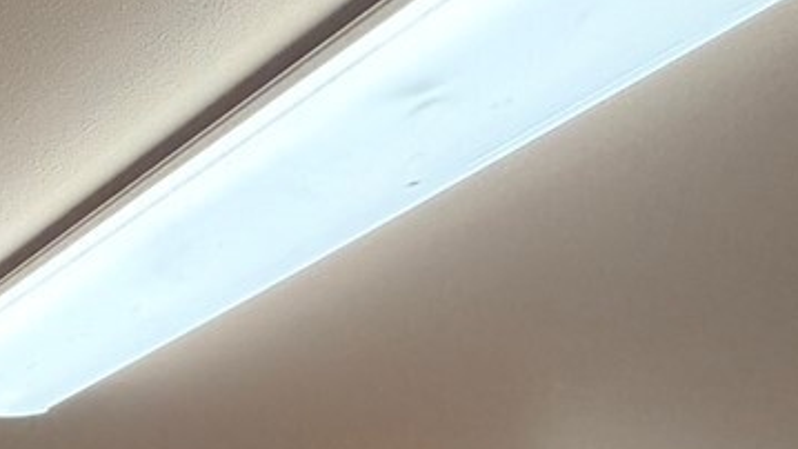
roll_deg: -0.5
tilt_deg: -3.8
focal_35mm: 68
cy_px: 1027
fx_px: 1439
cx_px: -258
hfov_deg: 26.1
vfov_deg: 13.6
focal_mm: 2.22
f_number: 2.2
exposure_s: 1/121
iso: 200
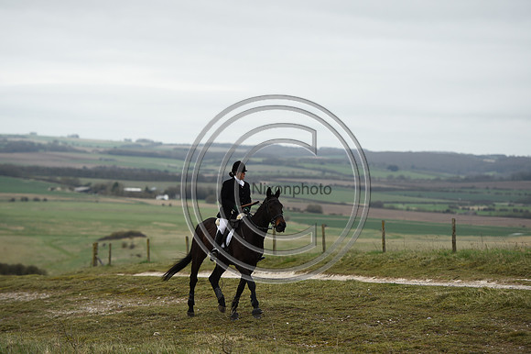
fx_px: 1916
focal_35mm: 130
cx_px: 266
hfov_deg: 15.8
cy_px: 177
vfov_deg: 10.5
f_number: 3.2
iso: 500
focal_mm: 130
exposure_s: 1/1250
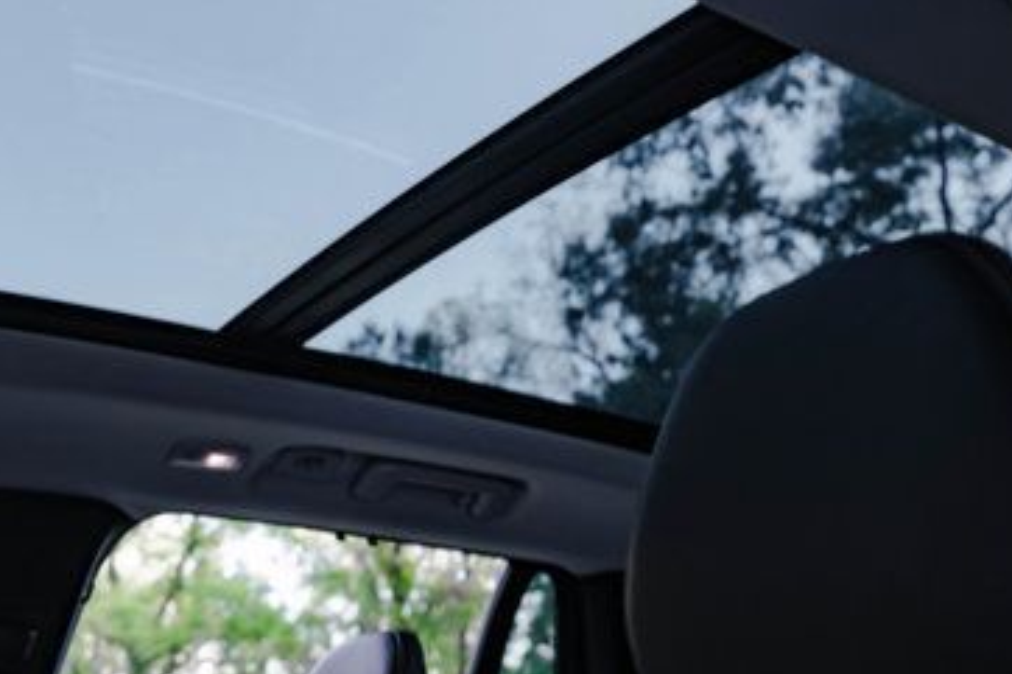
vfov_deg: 29.0
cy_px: 228
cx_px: 470
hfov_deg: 42.7
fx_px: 1292
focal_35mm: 46
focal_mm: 26
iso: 800
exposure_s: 1/200
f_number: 4
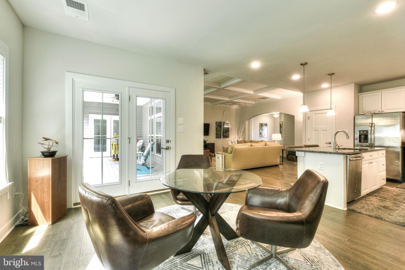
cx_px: 202
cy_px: 135
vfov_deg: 77.3
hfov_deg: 100.4
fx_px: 169
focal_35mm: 15
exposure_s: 1
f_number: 22
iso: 100
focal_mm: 15
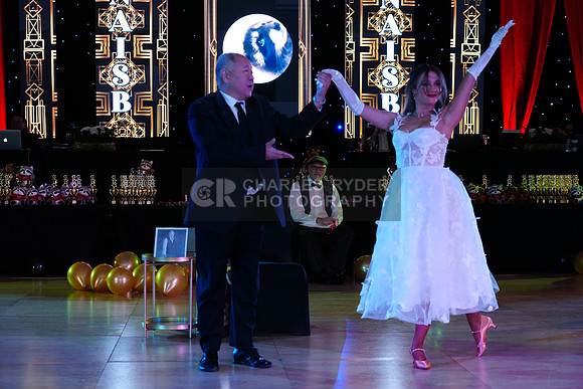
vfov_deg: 21.6
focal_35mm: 63
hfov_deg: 31.9
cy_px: 194
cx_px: 292
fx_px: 1020
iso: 3200
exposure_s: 1/250
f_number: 4.5
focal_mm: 63
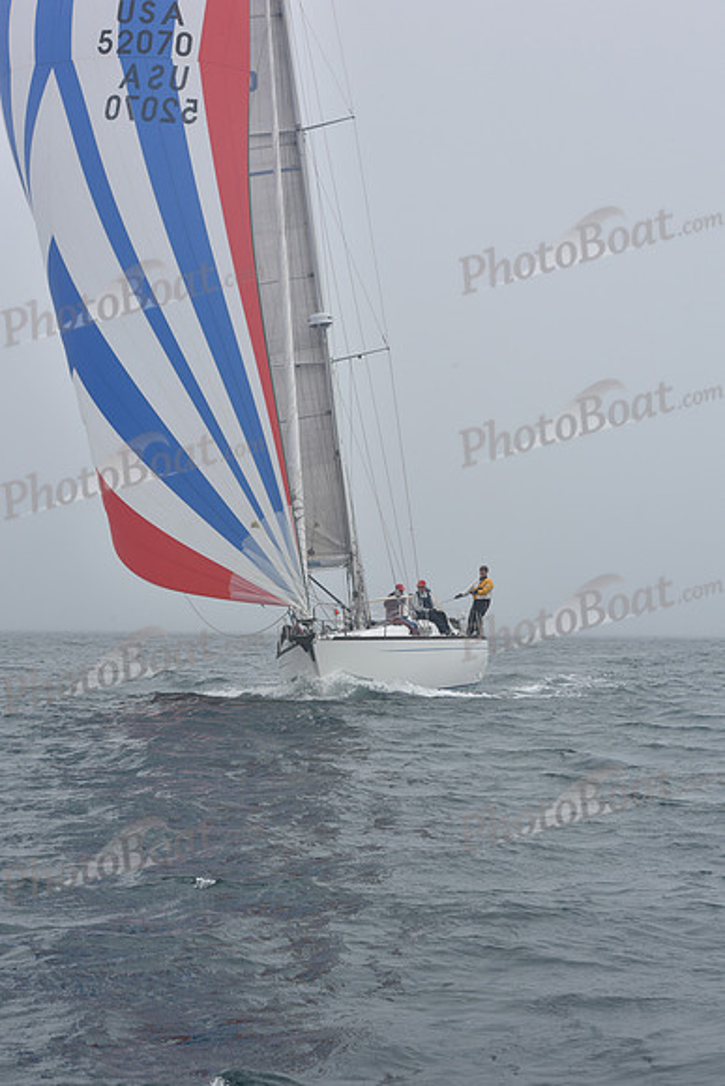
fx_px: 2113
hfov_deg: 19.5
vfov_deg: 28.8
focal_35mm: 70
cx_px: 362
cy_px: 543
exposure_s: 1/800
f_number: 11
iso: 250
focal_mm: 70
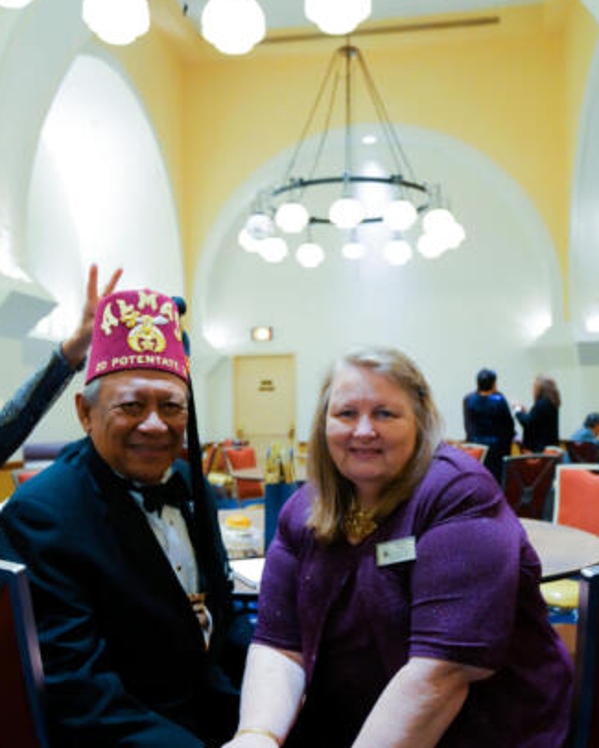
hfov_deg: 40.1
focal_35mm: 37
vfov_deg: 49.0
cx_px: 298
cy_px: 403
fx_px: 820
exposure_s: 1/160
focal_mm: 32
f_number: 4
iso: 5000
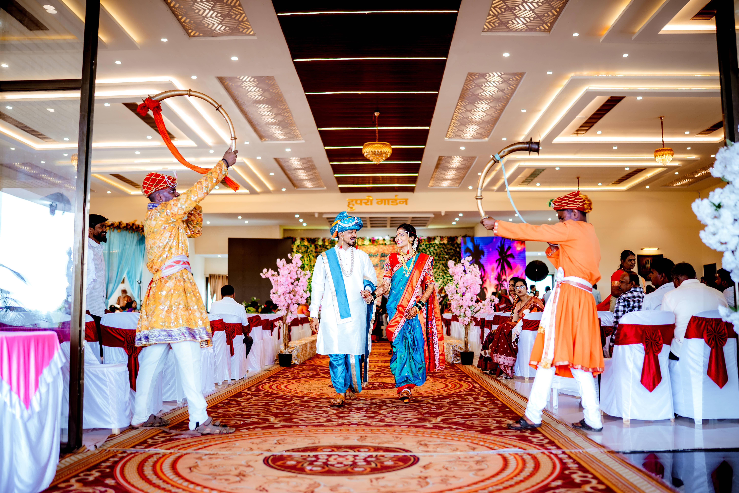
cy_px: 246
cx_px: 370
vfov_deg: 37.9
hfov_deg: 54.4
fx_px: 718
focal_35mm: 35
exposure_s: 1/250
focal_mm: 35
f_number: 1.4
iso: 160
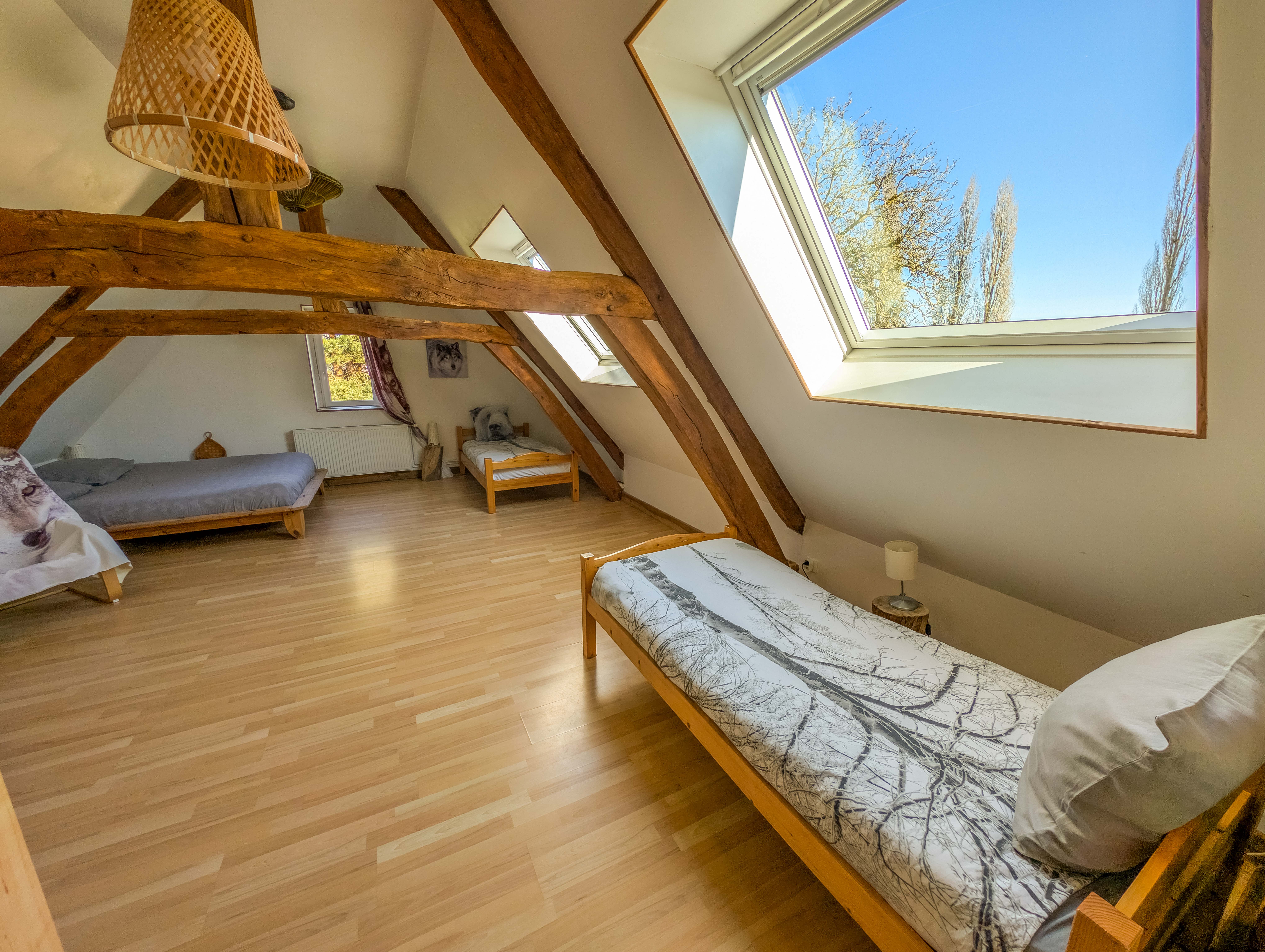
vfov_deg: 94.6
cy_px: 476
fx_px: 439
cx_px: 632
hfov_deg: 110.5
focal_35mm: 12
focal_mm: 2.23
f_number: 2
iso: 35
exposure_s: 1/300
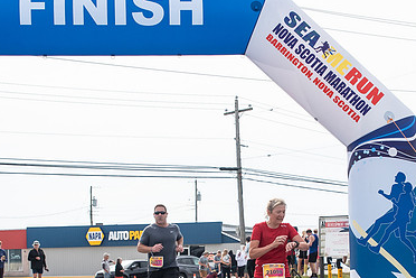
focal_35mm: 92
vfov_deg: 14.7
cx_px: 261
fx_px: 1063
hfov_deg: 22.1
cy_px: 246
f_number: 4
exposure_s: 1/3200
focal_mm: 35
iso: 800
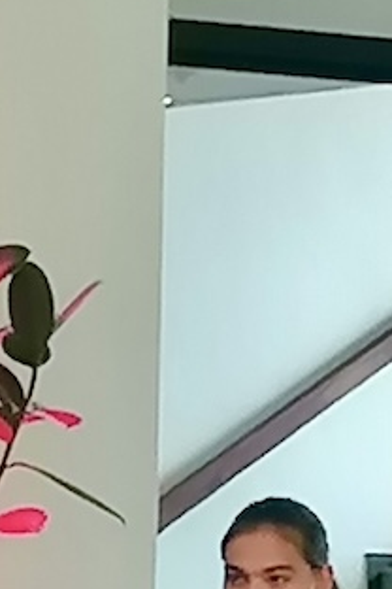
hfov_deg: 3.2
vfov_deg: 5.0
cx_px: -1131
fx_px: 6696
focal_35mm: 410
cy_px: 908
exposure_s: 1/50
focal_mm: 4.75
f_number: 1.8
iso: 100
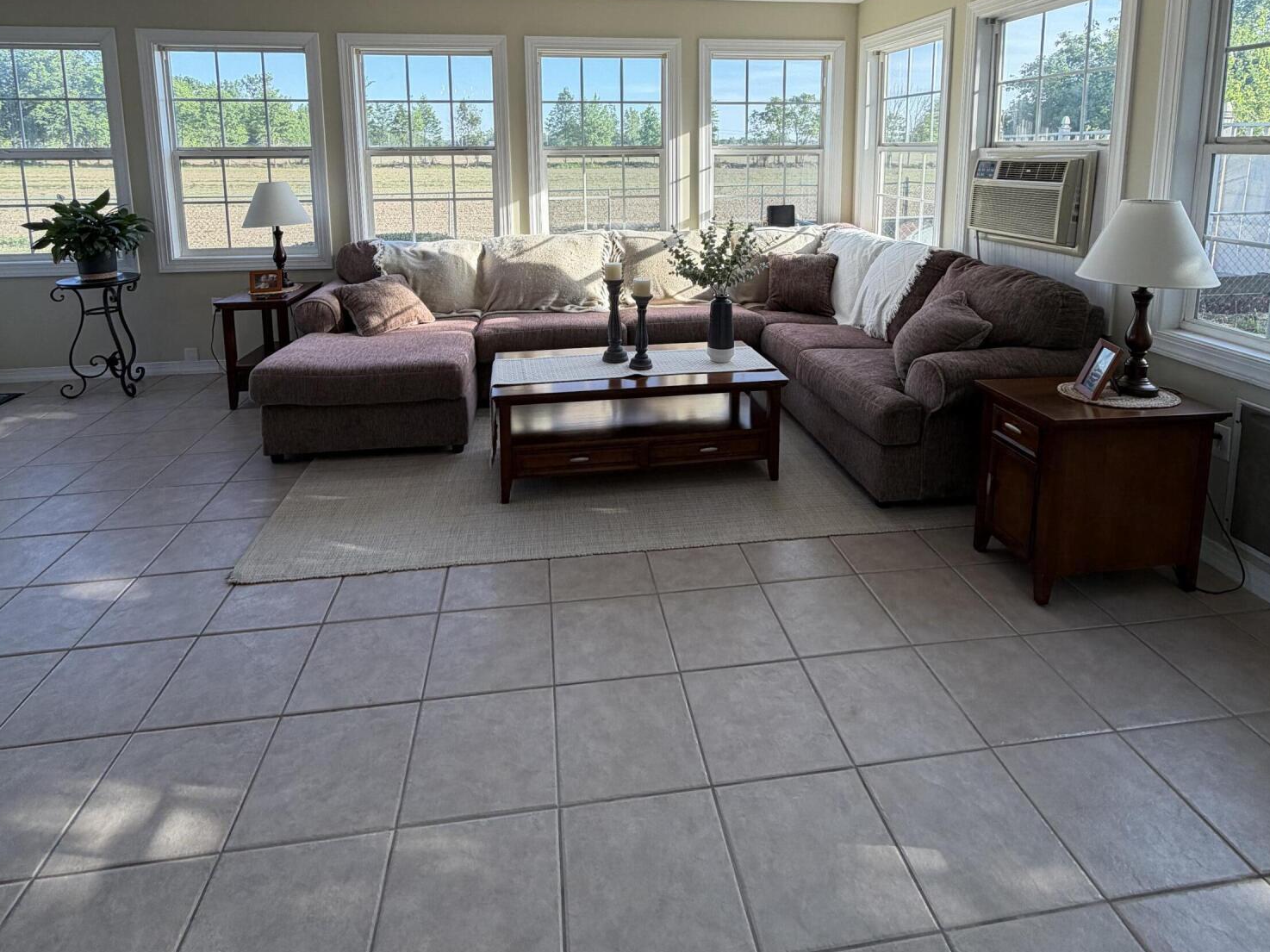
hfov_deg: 84.7
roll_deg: +0.8
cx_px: 632
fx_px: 697
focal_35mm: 19
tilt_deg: -7.6
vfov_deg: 64.9
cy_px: 248
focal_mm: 2.22
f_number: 2.2
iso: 50
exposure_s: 1/158
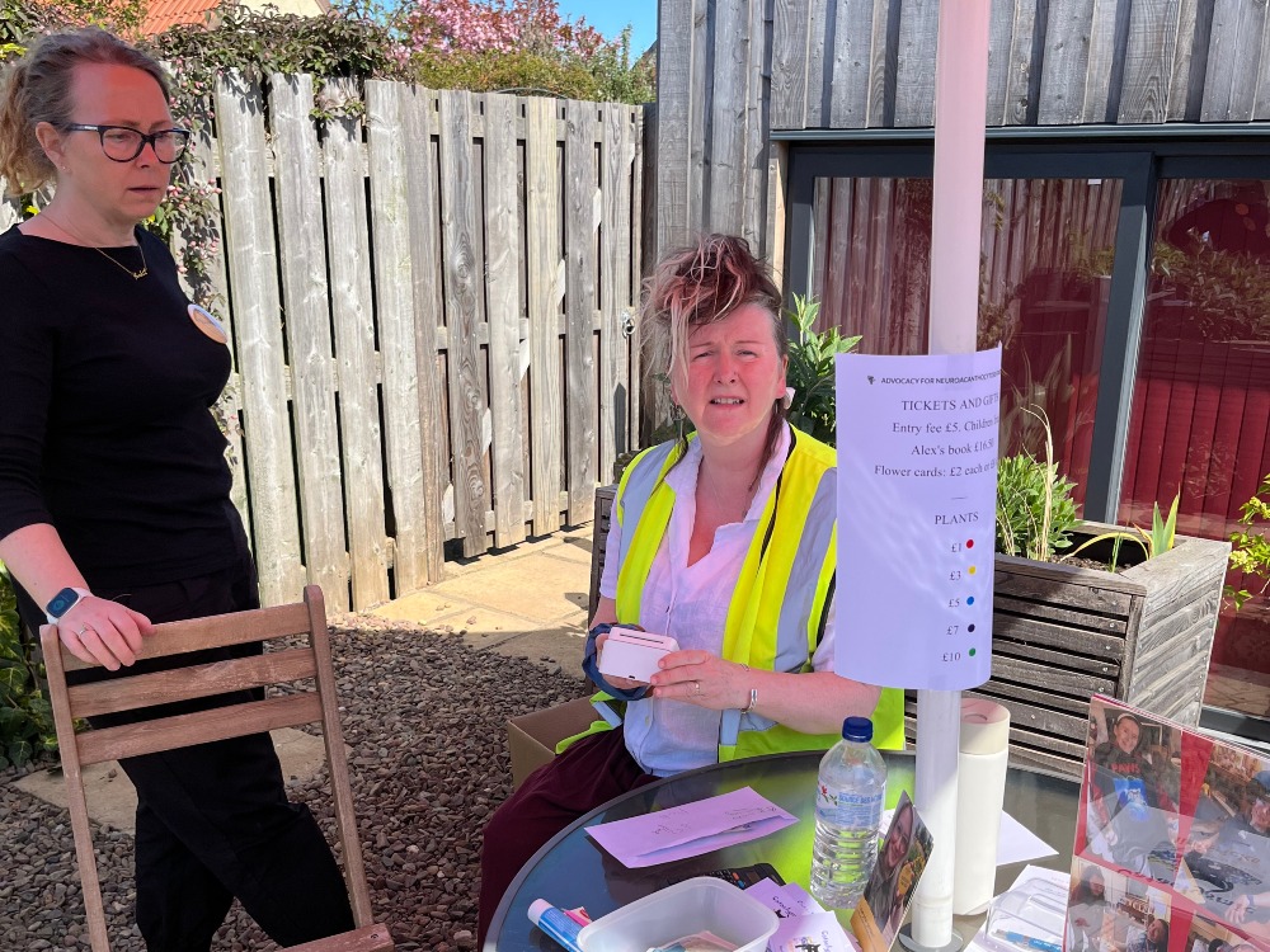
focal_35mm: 26
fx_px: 954
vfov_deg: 53.1
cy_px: 476
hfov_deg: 67.3
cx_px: 635
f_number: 1.6
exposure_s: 1/2024
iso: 50
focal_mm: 5.1
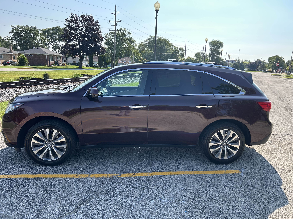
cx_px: 146
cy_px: 110
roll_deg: -2.2
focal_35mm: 26
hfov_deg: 67.3
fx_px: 220
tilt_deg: -11.8
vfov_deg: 53.1
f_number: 1.5
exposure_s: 1/1468
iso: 50
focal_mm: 5.7
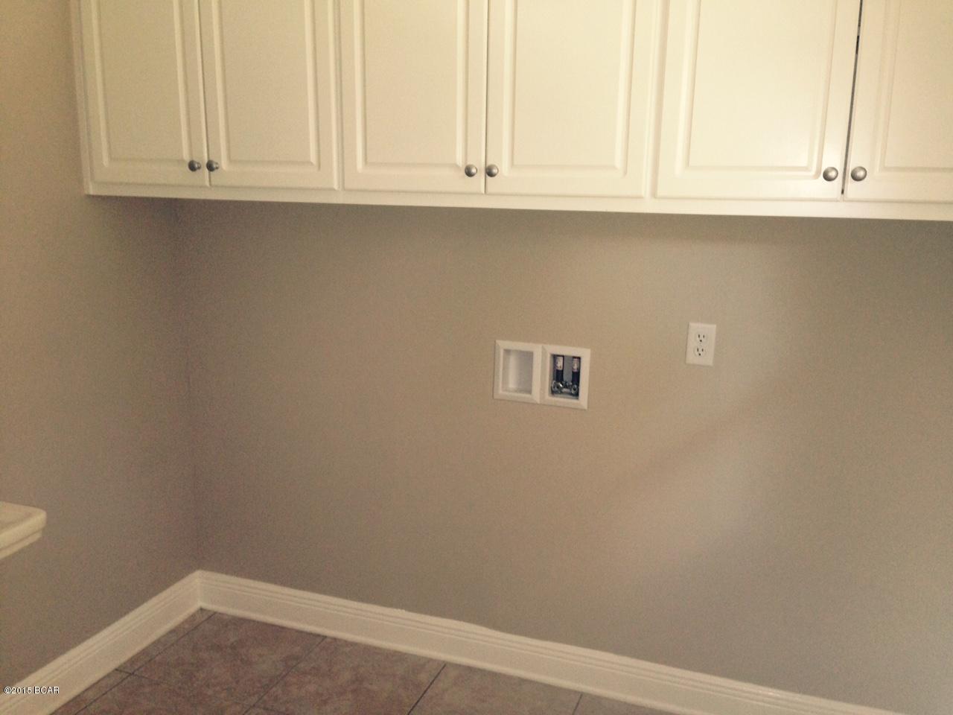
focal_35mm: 33
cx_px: 476
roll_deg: -0.6
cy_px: 358
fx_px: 909
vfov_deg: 42.9
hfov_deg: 55.4
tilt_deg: -11.5
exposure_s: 1/20
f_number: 2.4
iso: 125
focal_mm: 4.12
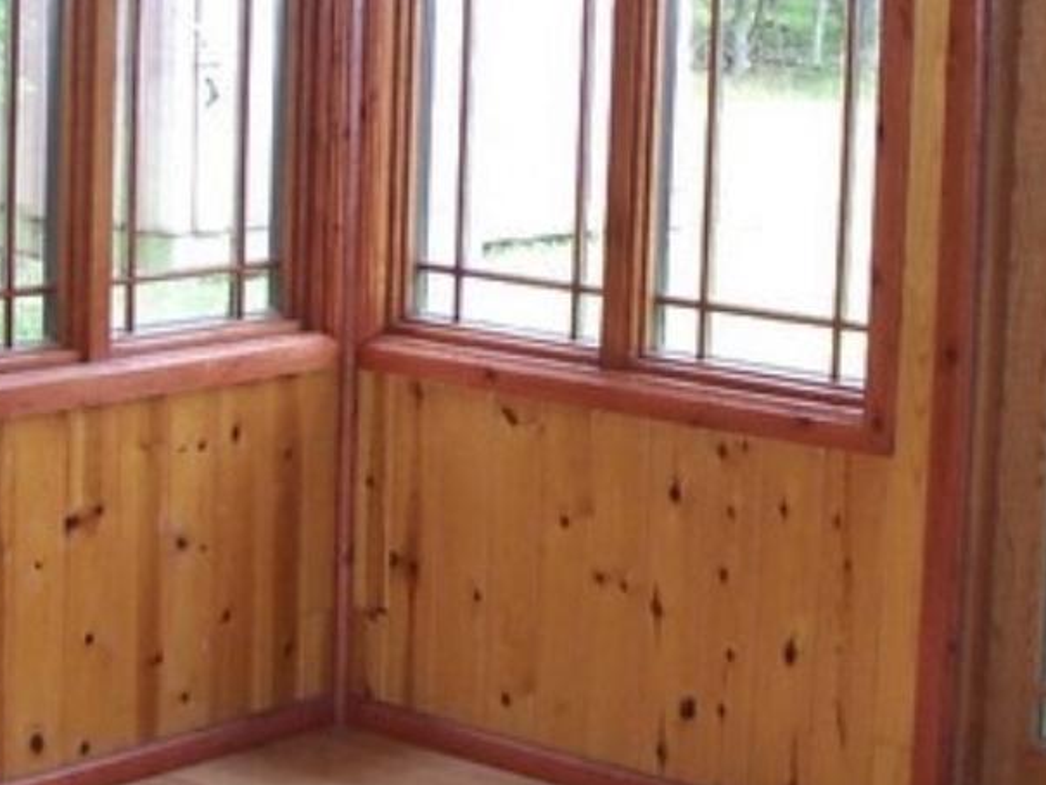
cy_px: 102
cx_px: 638
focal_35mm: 88
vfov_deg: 16.6
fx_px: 2660
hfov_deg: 22.2
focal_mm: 5.6
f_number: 2.8
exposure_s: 1/60
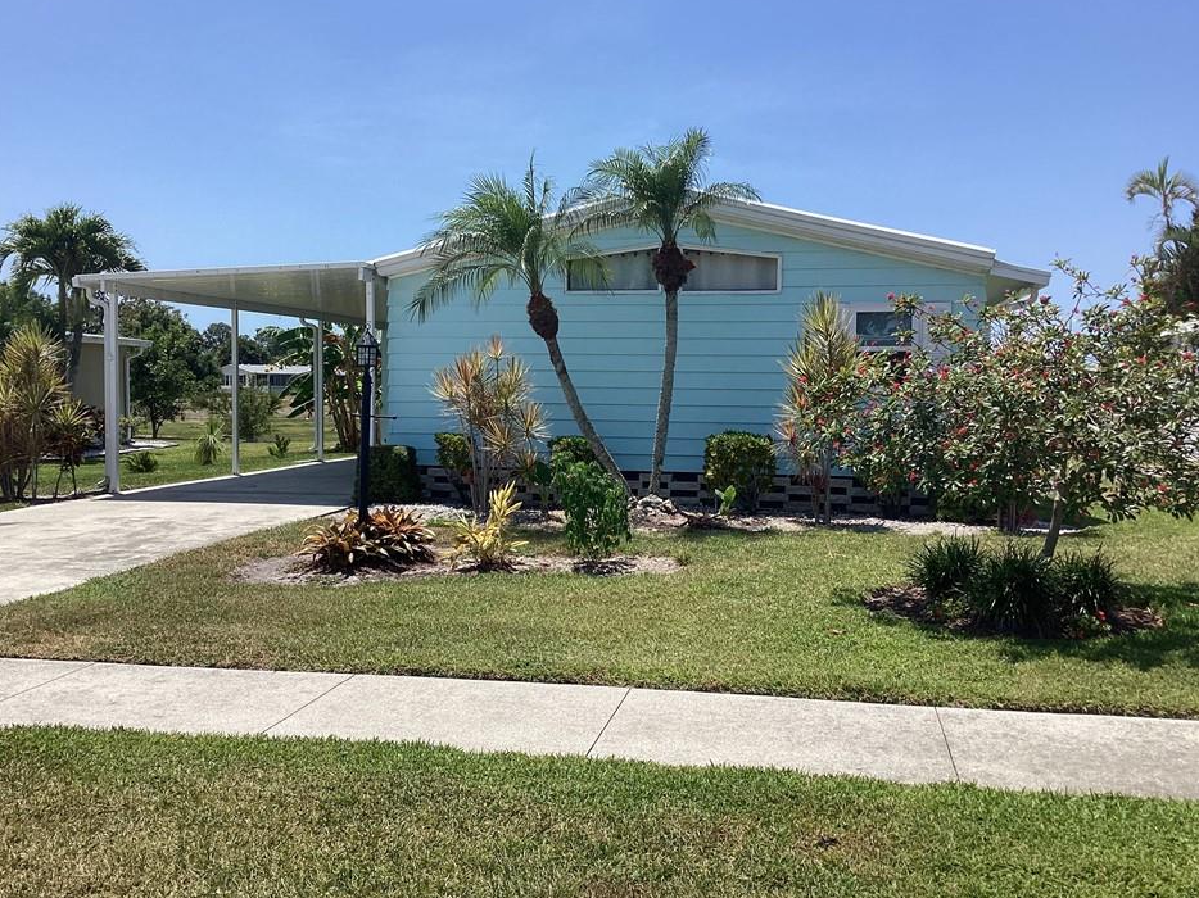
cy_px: 434
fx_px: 1177
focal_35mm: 34
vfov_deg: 41.8
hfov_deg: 53.9
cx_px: 566
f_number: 2.4
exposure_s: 1/1631
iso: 25
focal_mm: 3.3
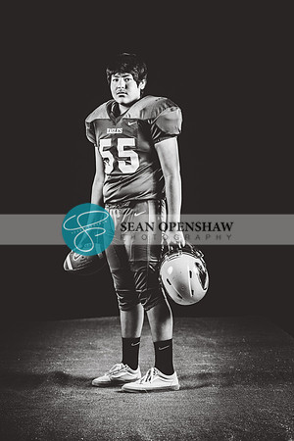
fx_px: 1066
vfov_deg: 23.4
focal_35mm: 87
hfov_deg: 15.7
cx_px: 147
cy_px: 220
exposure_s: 1/160
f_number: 4
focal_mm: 87
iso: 200
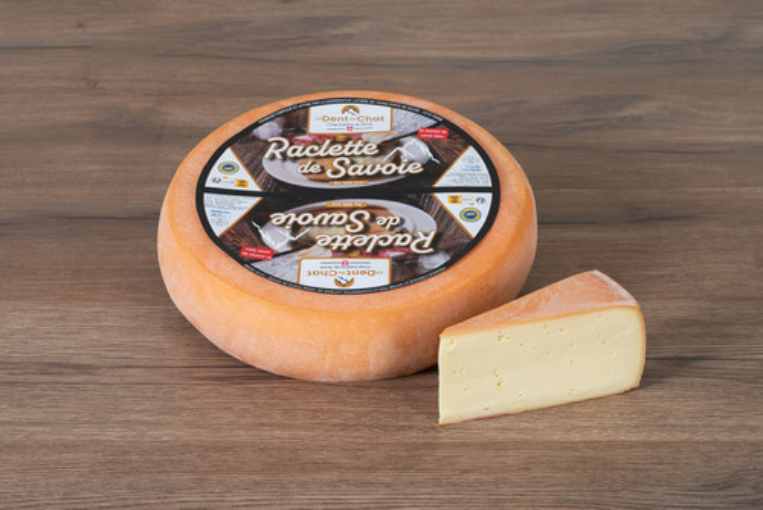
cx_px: 382
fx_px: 1802
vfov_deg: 16.1
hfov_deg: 23.9
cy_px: 255
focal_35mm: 85
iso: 100
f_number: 16
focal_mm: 85
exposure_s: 1/160
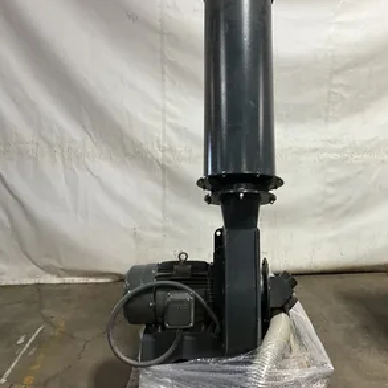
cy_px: 192
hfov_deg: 46.5
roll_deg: -1.9
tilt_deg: -9.7
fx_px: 444
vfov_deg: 47.2
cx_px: 257
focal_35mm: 35
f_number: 1.8
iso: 100
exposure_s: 1/60
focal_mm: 3
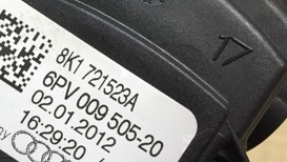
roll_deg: -14.8
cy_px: 80
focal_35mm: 74
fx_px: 564
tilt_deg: -41.5
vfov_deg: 16.3
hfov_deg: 27.3
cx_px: 16
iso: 64
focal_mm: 4.15
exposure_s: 1/33
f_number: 2.2
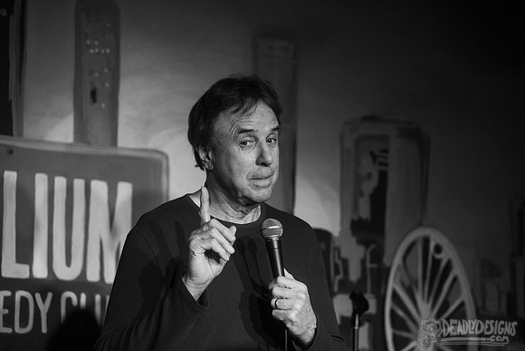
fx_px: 2101
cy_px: 164
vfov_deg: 9.5
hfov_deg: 14.2
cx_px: 280
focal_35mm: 144
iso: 2000
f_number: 3.5
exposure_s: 1/400
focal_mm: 135
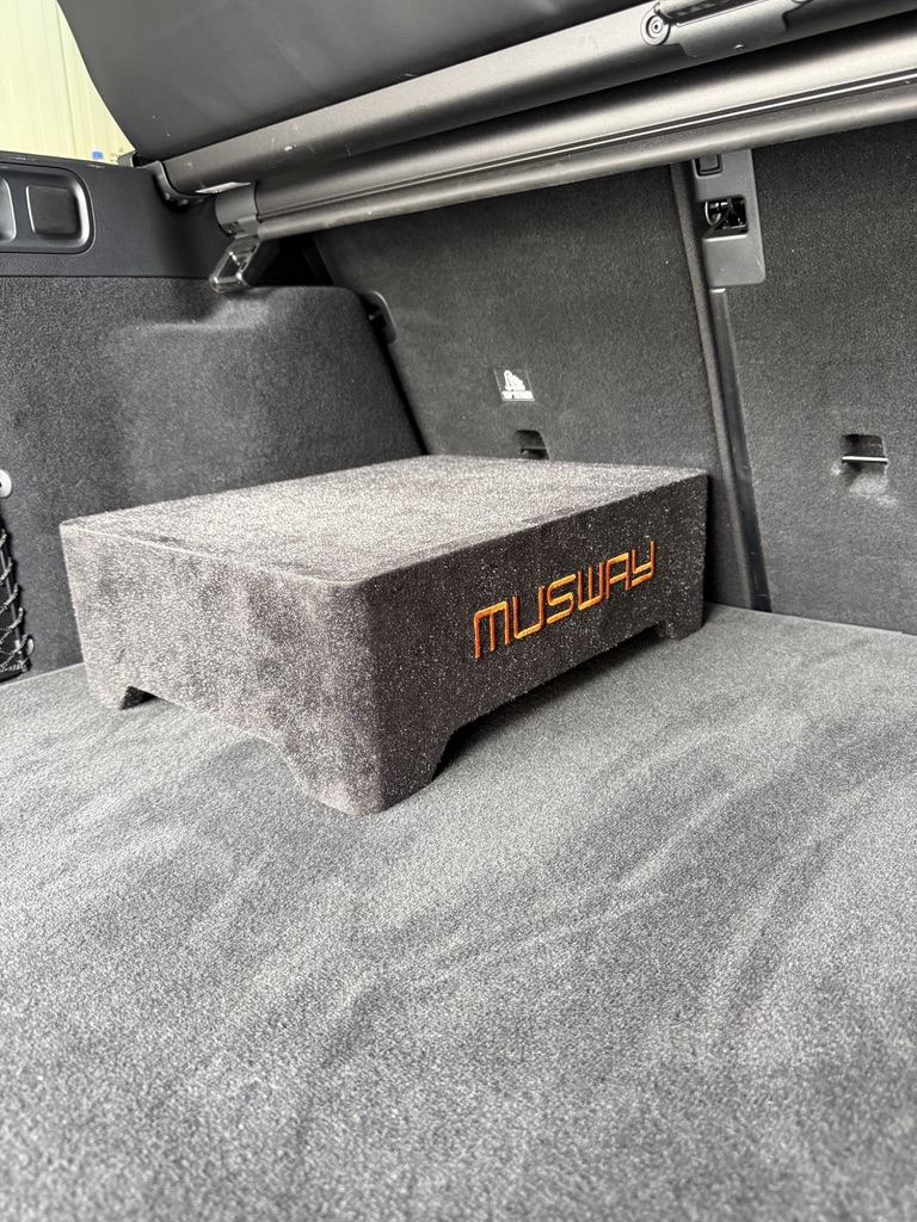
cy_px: 611
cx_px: 458
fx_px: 848
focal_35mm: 24
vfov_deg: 71.6
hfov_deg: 56.8
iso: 320
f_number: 1.78
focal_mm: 6.76
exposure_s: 1/60
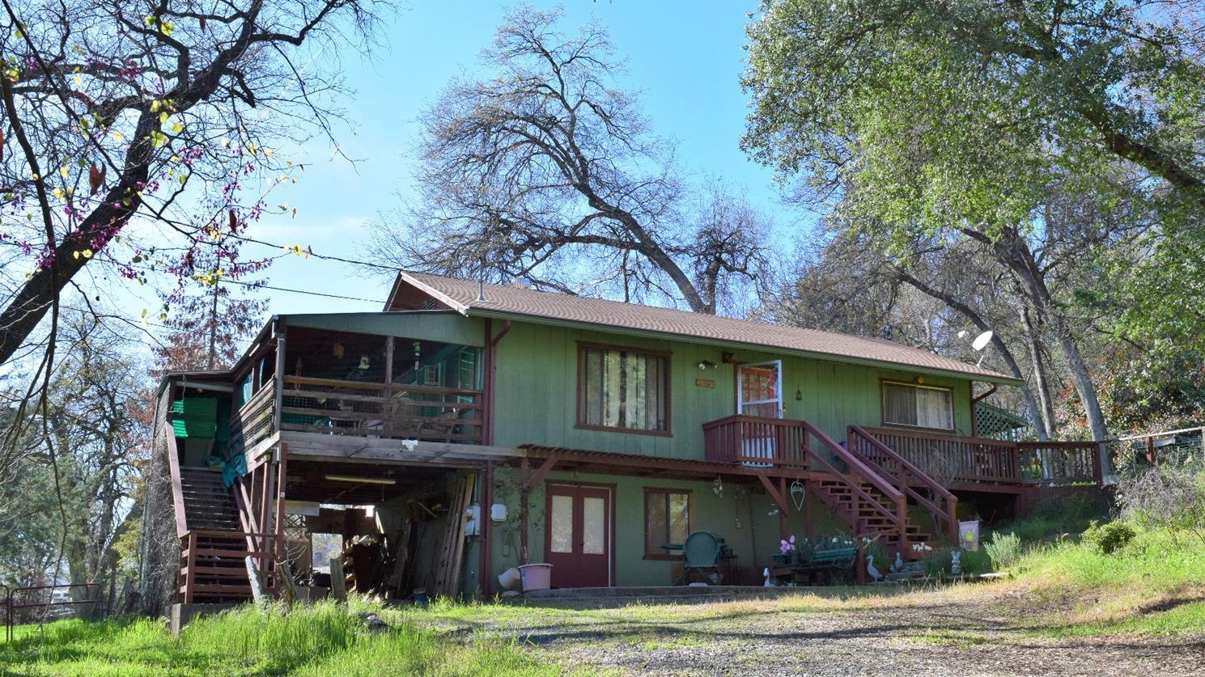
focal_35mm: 38
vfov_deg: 31.2
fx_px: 1214
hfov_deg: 52.8
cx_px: 606
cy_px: 376
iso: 400
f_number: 10
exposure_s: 1/320
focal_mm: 24
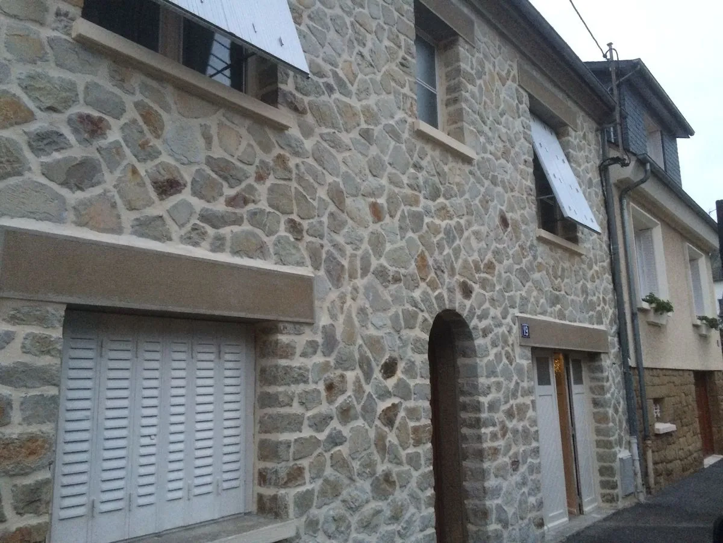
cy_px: 272
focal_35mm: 29
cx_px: 362
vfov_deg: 48.2
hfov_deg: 61.7
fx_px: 606
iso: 320
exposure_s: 1/24
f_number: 2.2
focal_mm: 4.15
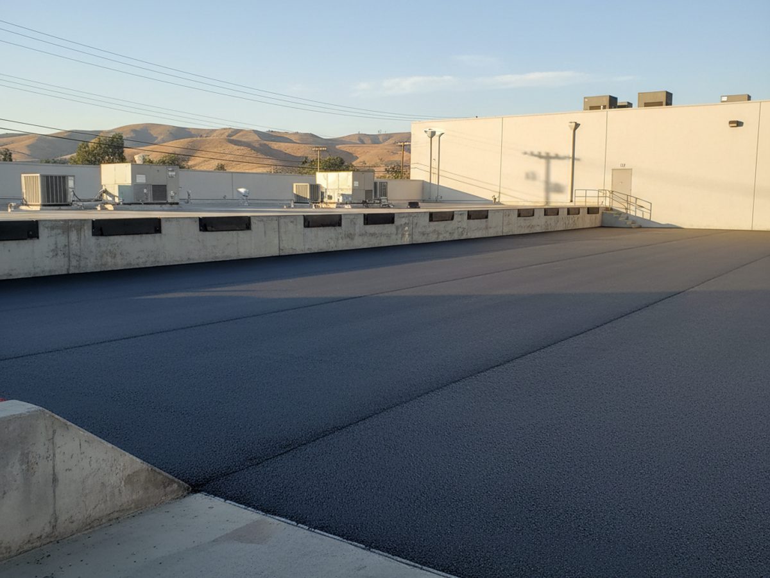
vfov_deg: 58.9
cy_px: 289
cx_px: 385
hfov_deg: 73.9
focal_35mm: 23
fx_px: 512
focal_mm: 6.4
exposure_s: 1/874
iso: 1414
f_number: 1.8
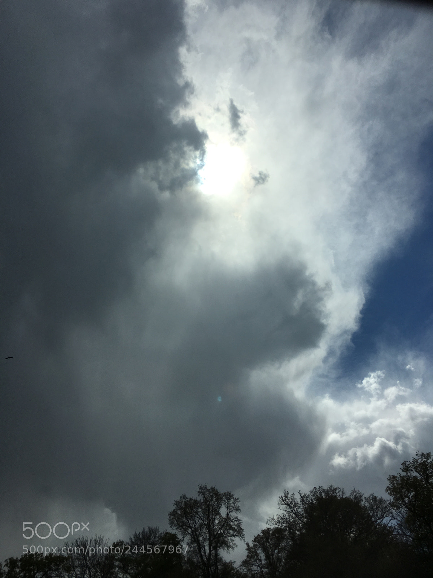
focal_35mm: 29
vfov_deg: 61.7
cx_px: 216
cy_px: 289
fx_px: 484
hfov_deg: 48.2
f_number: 2.2
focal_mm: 4.15
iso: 25
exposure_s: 1/6993
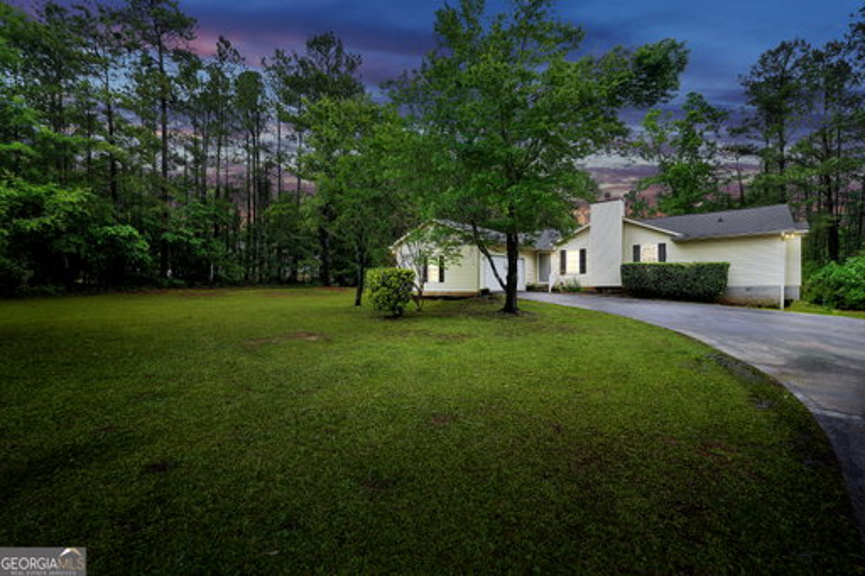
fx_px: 360
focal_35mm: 15
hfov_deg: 100.4
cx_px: 432
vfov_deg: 77.3
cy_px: 288
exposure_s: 1/100
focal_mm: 10
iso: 100
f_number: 6.3
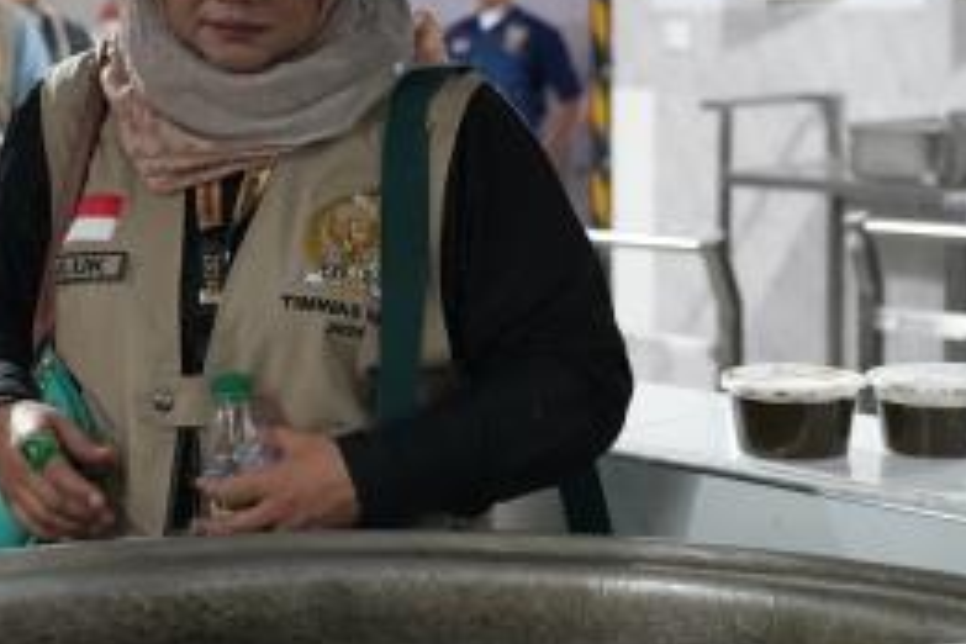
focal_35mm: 84
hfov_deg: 23.9
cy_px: 202
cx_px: 233
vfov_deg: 16.2
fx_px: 2254
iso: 4000
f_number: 4
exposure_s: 1/160
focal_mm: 49
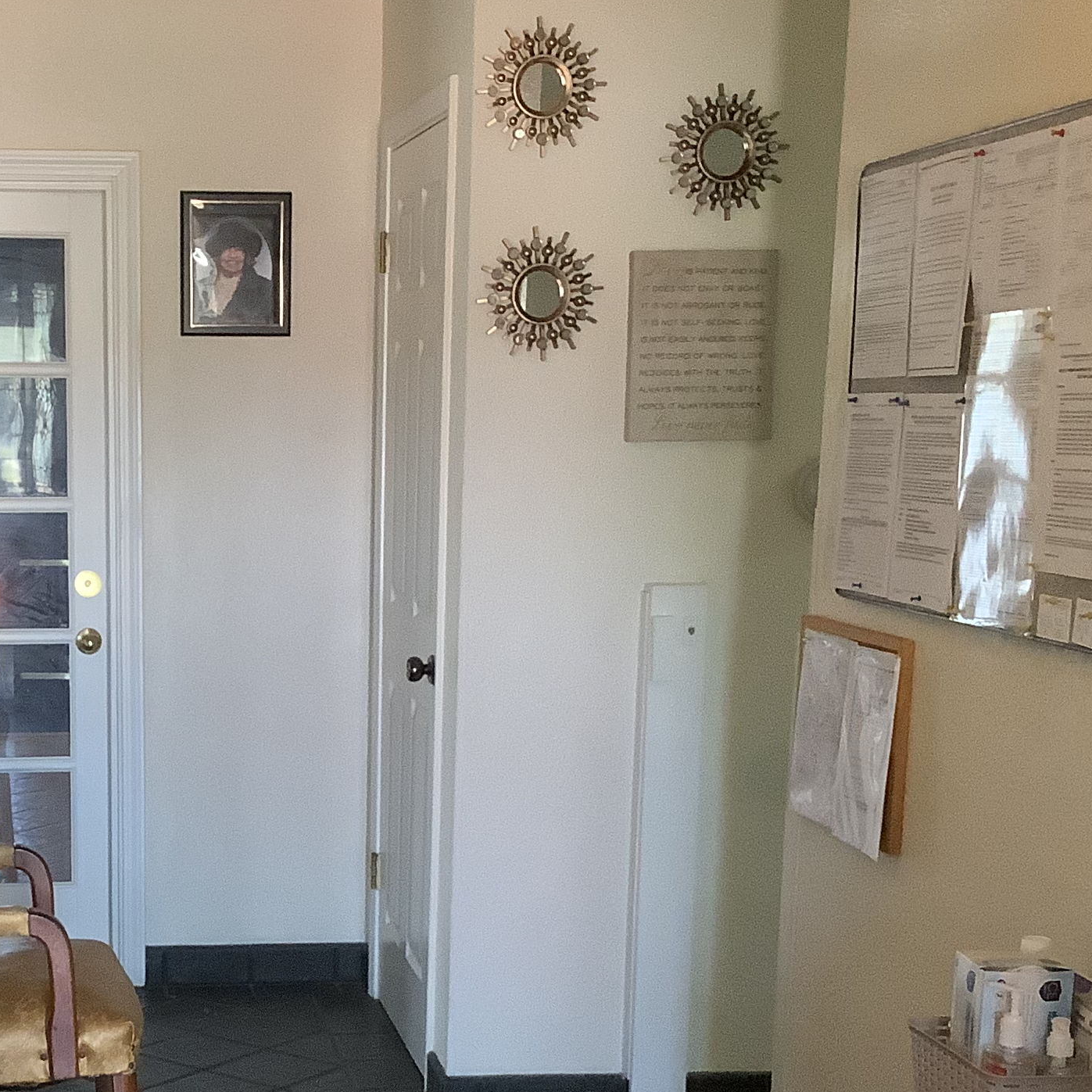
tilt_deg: -12.0
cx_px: 220
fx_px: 2284
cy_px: 847
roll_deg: +1.2
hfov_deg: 26.4
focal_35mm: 64
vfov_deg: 26.5
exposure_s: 1/60
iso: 320
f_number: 2.4
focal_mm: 3.3
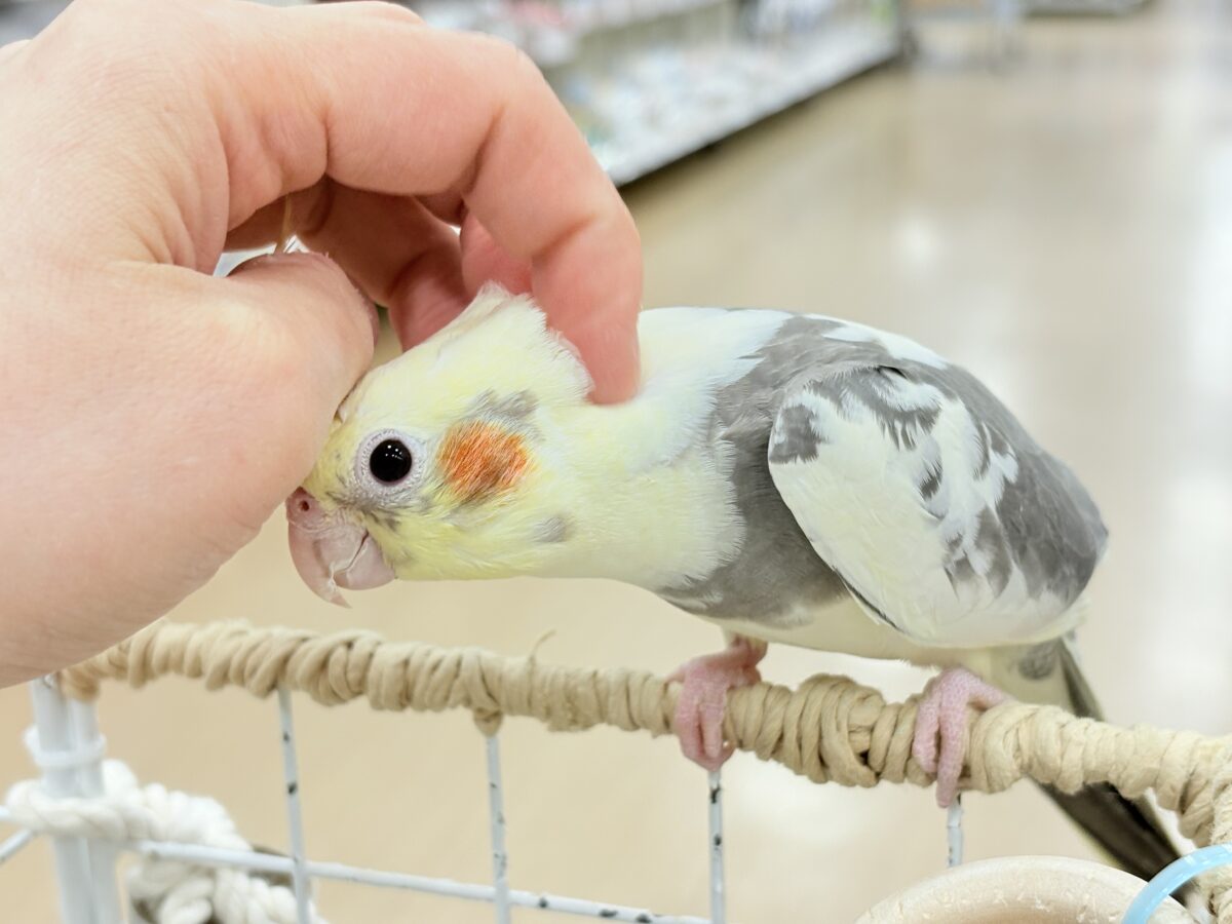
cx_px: 616
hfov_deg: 36.8
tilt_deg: -16.8
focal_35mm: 52
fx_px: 1851
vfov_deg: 28.0
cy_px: 462
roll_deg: +2.1
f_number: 1.6
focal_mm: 5.96
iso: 50
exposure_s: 1/50
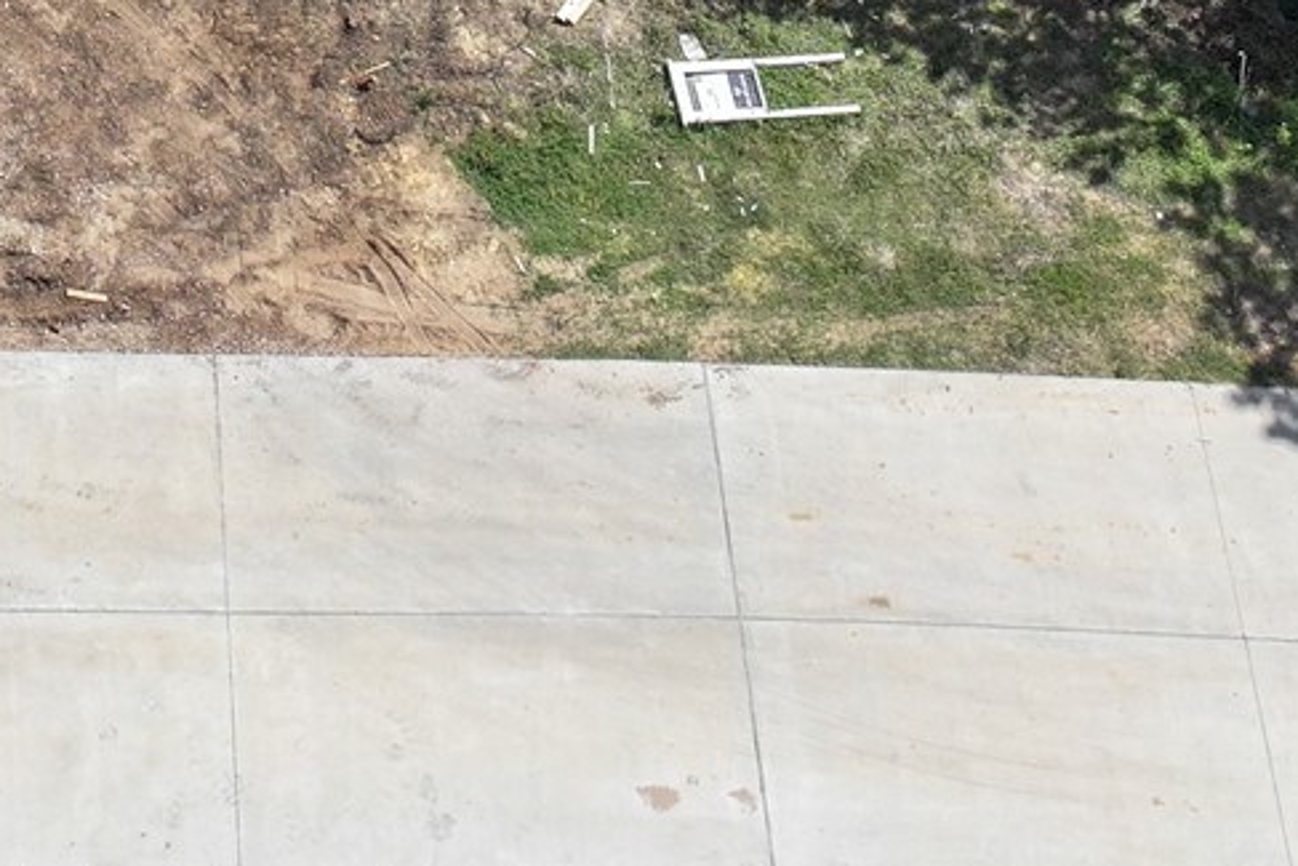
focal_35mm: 105
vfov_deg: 11.4
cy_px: -1035
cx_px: 121
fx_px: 3787
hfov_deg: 19.1
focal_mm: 12.29
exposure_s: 1/1600
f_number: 2.8
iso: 120
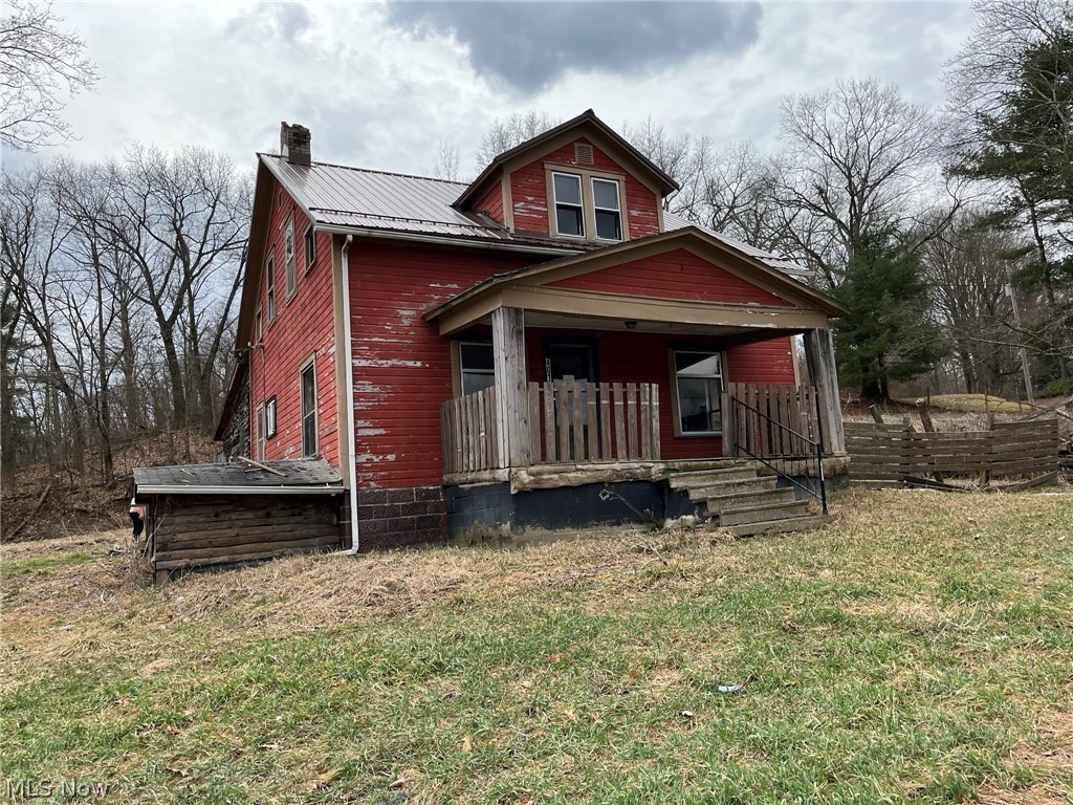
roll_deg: +5.0
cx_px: 536
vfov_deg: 53.1
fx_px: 806
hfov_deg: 67.3
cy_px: 402
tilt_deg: +8.0
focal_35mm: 26
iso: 50
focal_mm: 5.1
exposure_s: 1/2410
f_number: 1.6
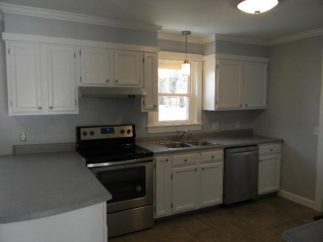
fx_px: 261
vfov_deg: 49.7
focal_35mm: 28
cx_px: 162
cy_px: 121
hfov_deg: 63.4
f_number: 3.5
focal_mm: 5
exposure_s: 1/39.5
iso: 80
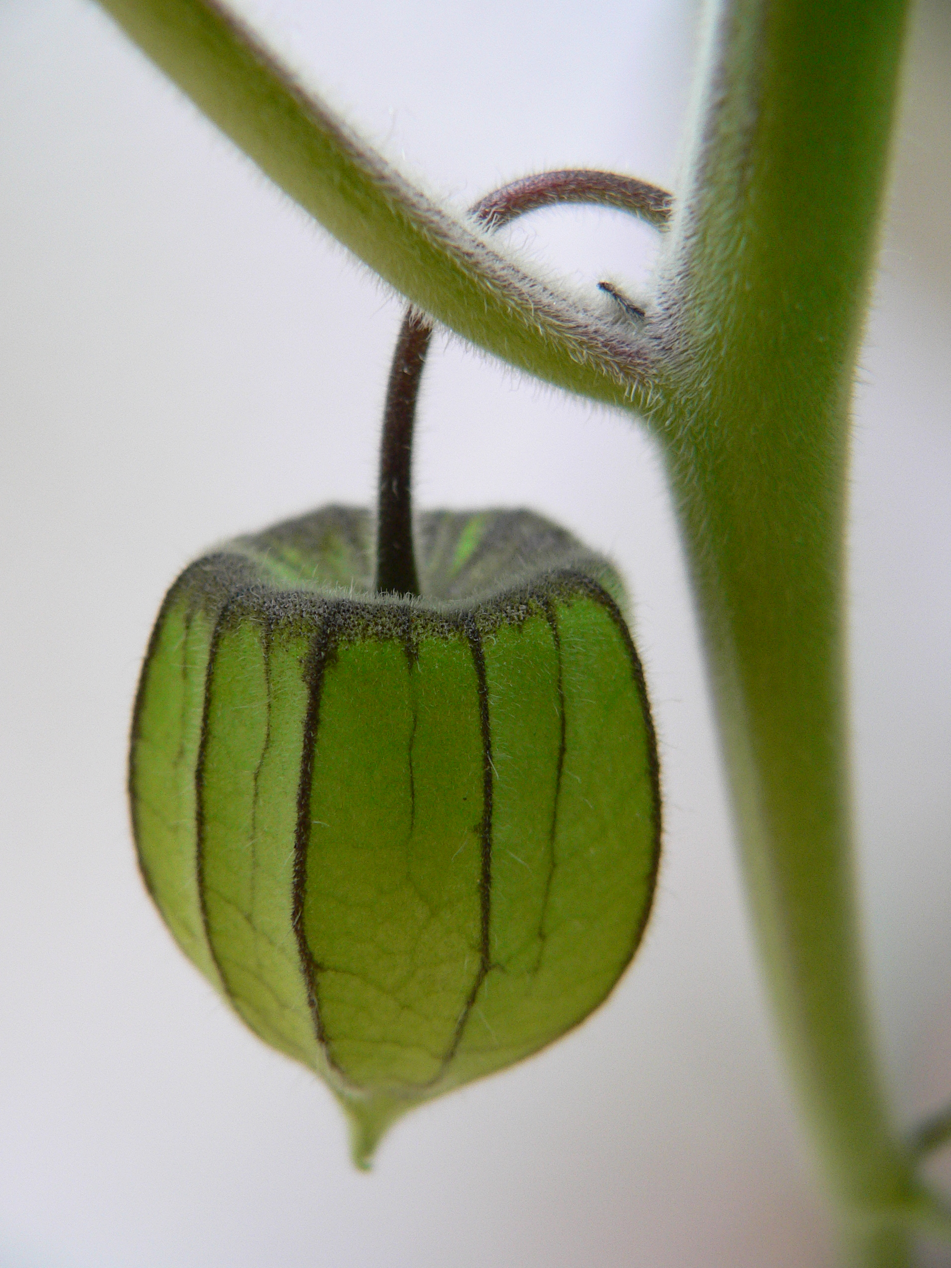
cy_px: 634
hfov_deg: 39.7
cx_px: 476
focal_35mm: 36
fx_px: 1319
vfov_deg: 51.4
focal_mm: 6
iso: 200
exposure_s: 1/60
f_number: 2.8
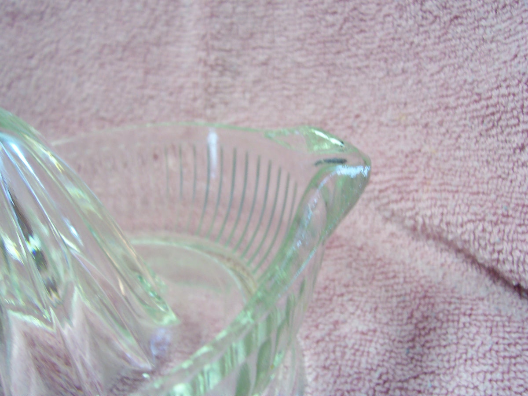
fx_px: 564
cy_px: 198
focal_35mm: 37
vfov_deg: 38.7
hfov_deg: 50.1
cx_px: 264
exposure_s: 1/30
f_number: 2.8
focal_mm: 5.6
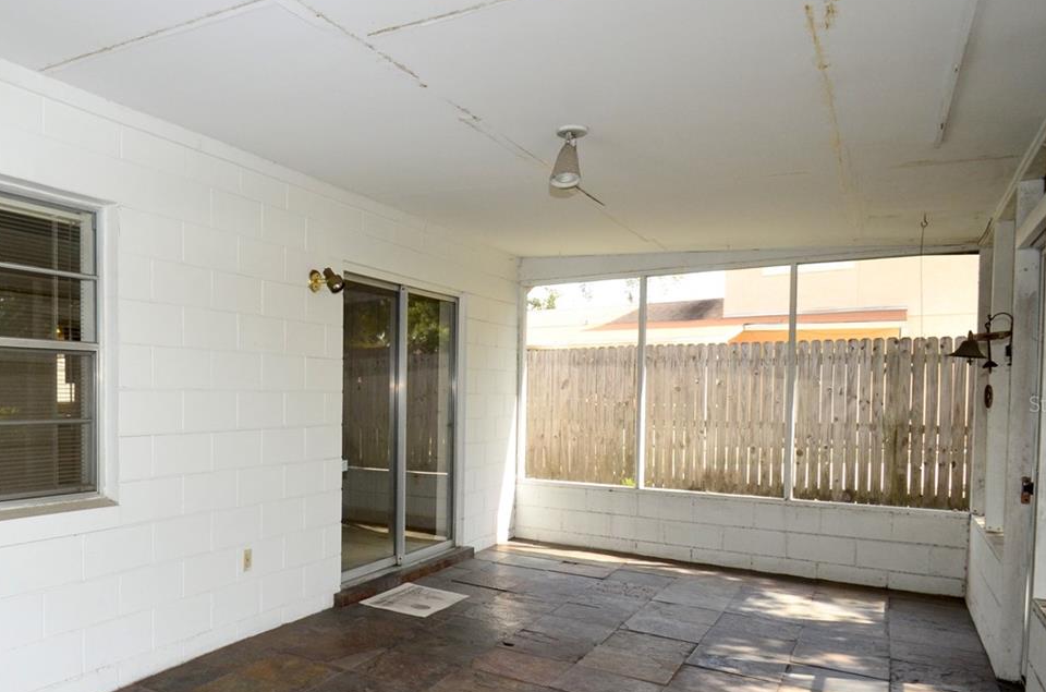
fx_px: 725
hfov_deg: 66.9
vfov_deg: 50.8
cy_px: 404
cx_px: 254
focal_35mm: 25
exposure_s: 1/125
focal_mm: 10
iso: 500
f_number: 9
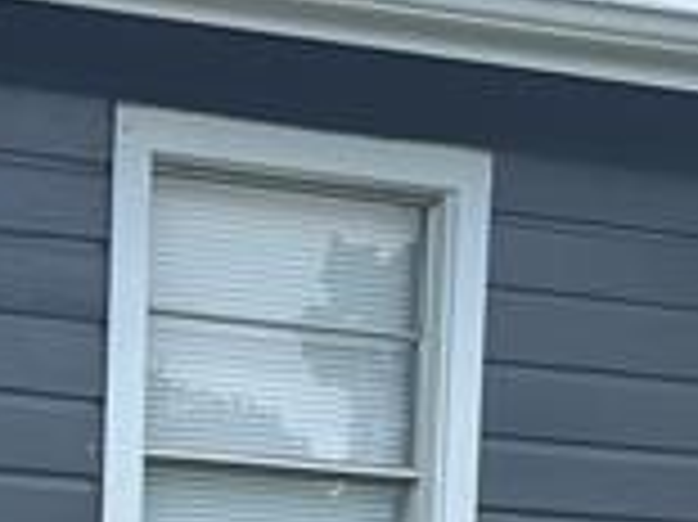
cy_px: 1215
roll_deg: -1.7
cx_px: 14
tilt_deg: -3.6
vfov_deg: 8.6
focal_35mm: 159
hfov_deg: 12.3
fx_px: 3204
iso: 80
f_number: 1.78
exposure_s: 1/1988
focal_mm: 6.86
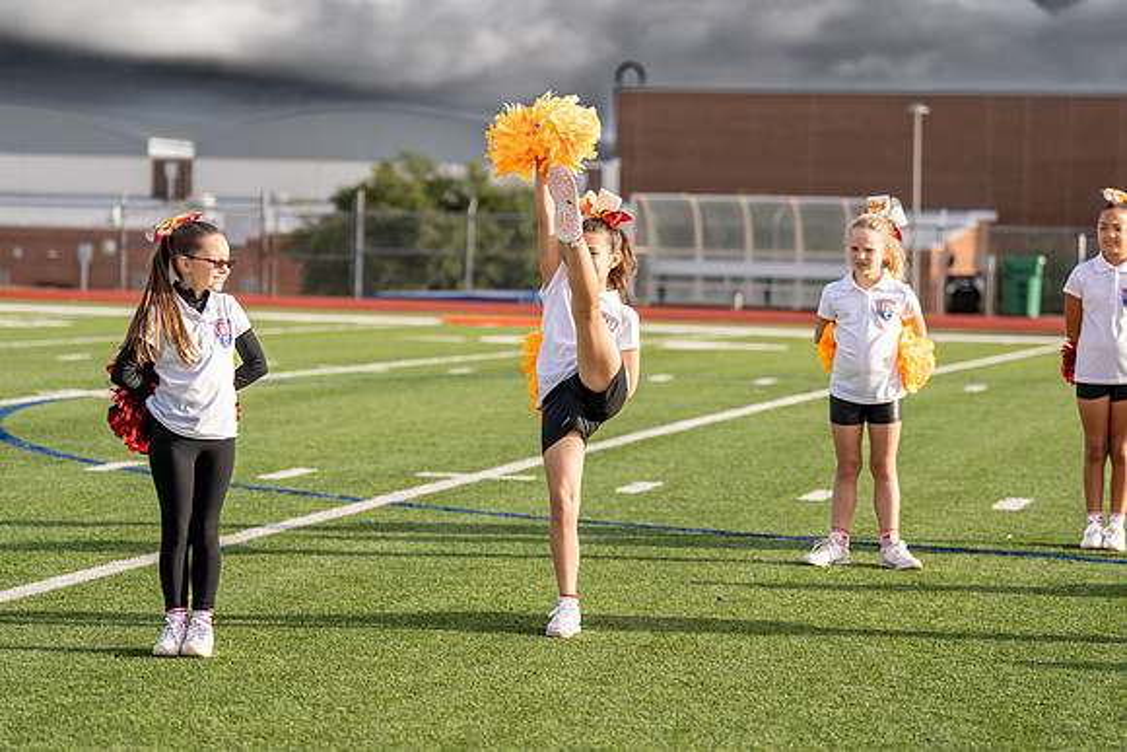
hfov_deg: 19.1
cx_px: 550
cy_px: 347
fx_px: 3344
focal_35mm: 107
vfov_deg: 12.8
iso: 250
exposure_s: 1/2500
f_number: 2.8
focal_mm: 92
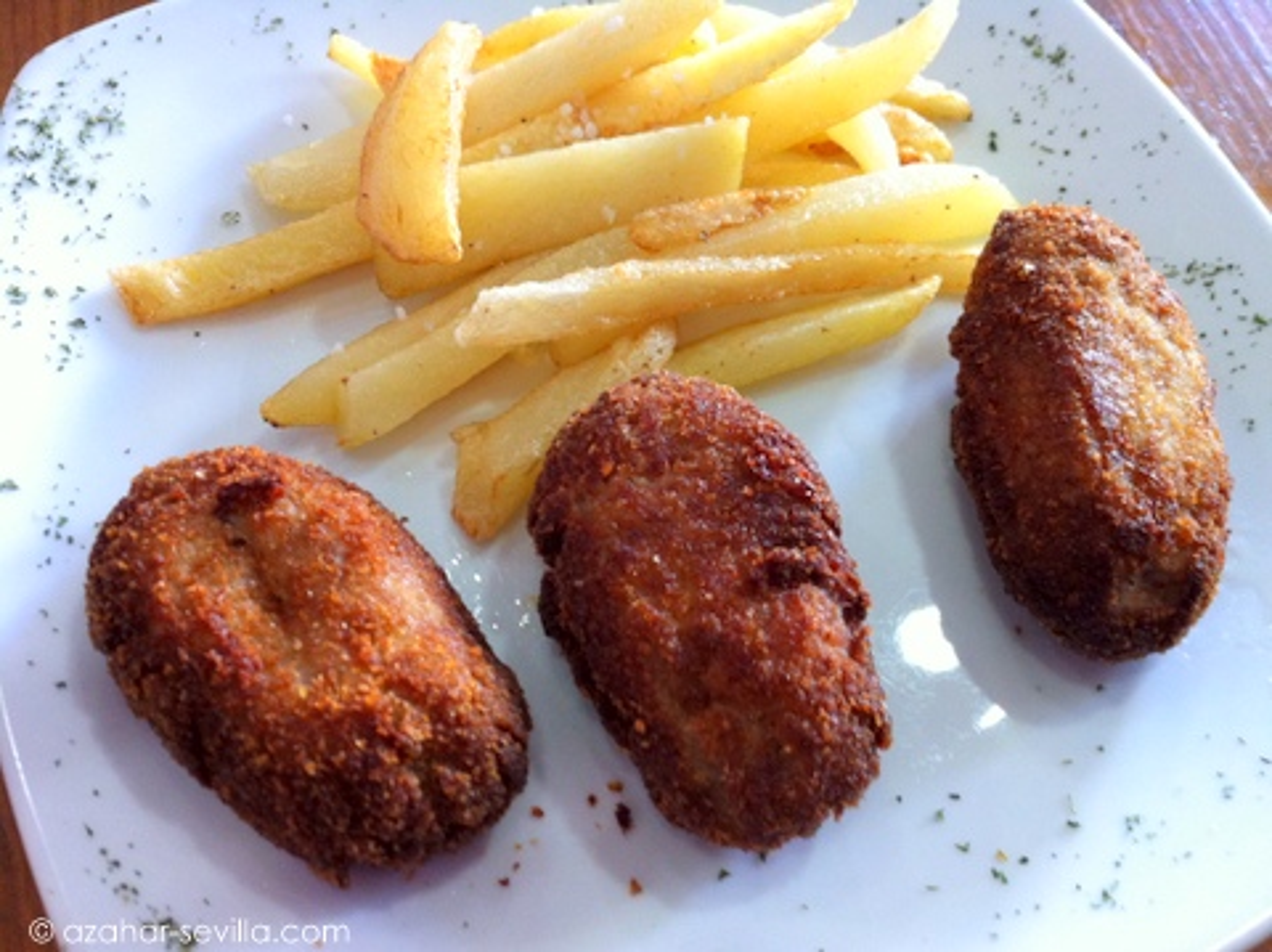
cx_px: 636
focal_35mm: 35
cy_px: 476
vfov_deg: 40.6
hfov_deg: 52.7
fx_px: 1285
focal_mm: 3.85
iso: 160
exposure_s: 1/15
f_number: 2.8
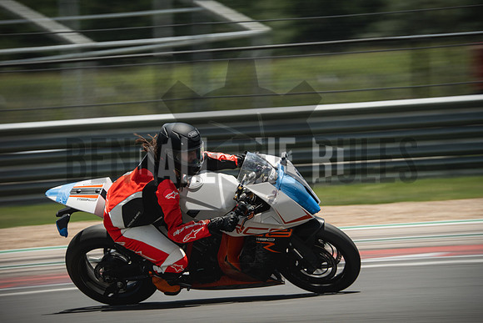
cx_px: 242
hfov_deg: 3.4
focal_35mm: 600
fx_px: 8052
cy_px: 162
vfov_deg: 2.3
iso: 160
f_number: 10
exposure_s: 1/160
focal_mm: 400
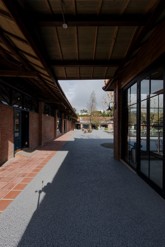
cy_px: 124
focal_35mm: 14
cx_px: 82
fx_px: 96
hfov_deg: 81.2
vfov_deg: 104.2
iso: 50
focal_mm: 14
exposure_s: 1/40
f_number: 18
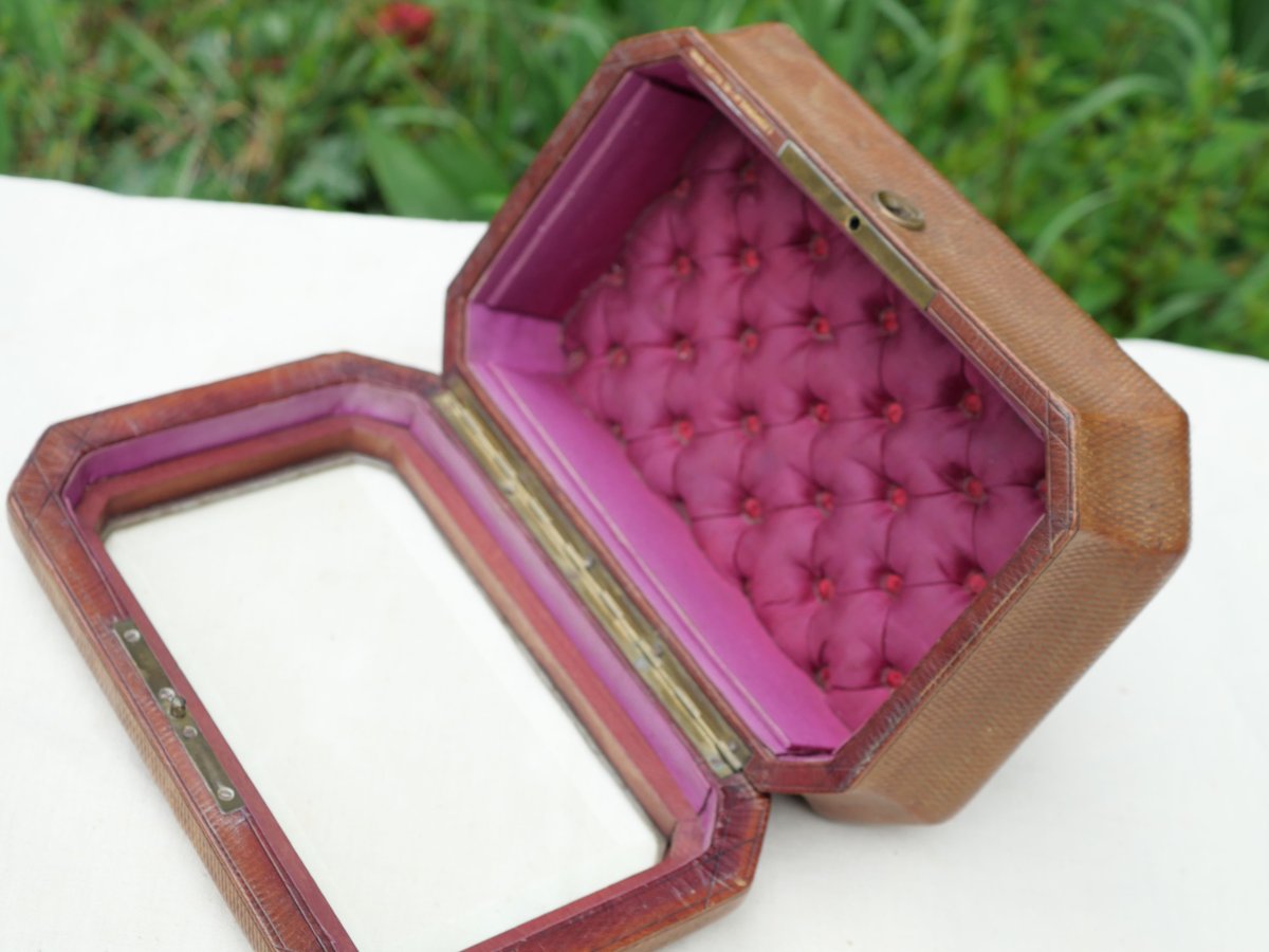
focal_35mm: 60
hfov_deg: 32.2
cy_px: 476
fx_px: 2200
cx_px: 634
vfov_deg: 24.4
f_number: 4.5
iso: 200
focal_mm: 30
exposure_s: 1/160
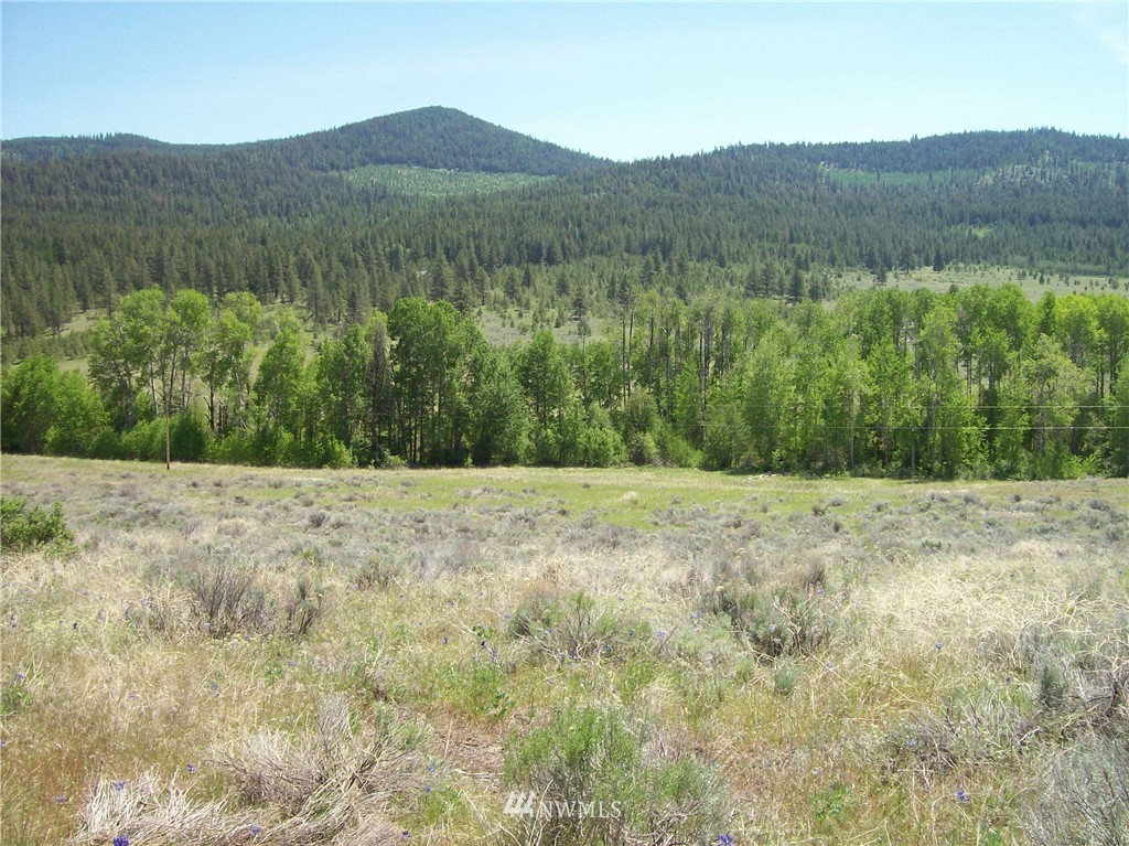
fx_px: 1174
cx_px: 564
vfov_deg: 39.6
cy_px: 423
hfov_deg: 51.4
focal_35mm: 36
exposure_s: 1/344
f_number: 4.8
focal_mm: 6
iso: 80
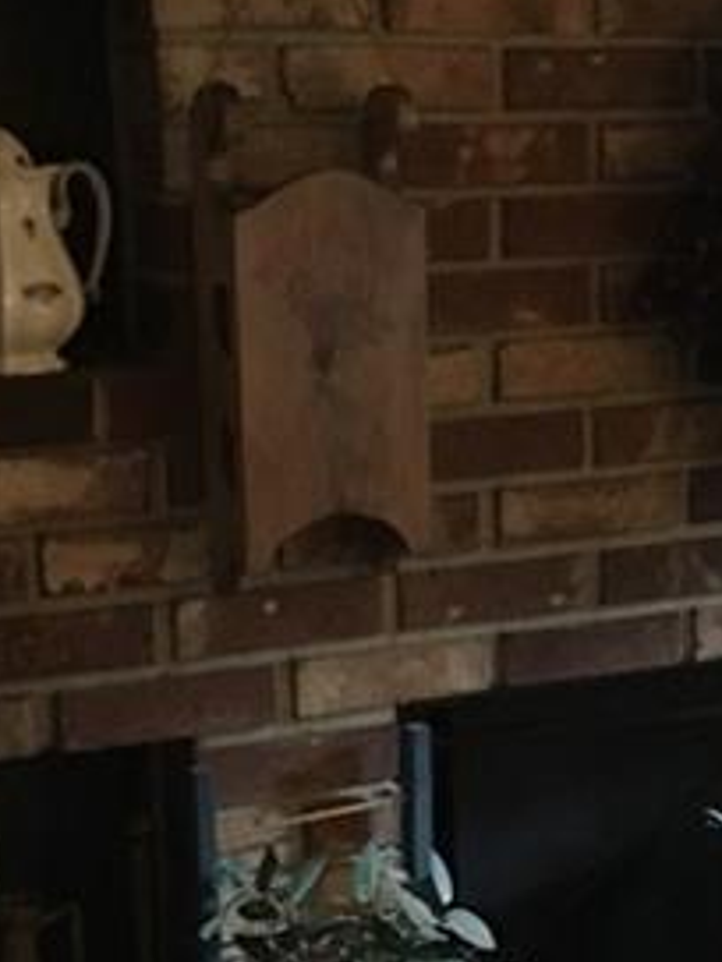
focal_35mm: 82
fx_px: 2280
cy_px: 633
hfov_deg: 17.7
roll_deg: +0.5
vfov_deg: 23.7
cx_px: 651
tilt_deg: -10.3
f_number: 2.2
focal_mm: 4.15
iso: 200
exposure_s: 1/4
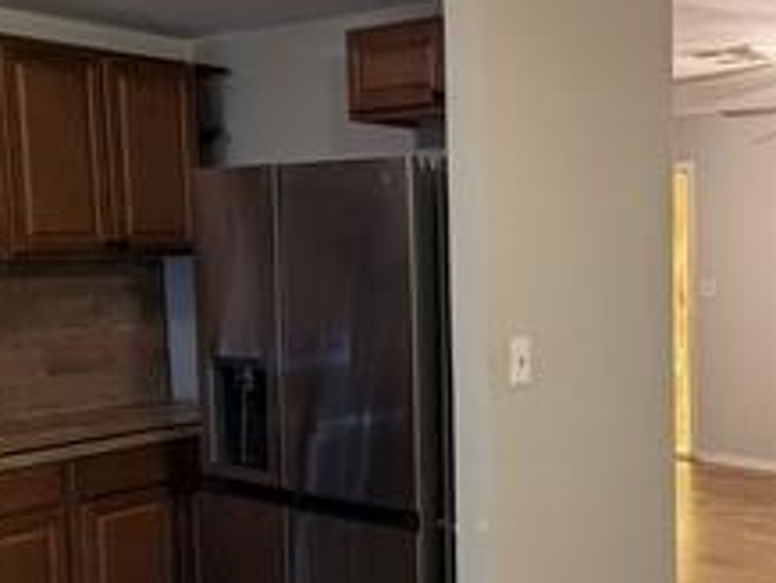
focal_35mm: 44
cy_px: 343
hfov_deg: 40.5
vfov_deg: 32.9
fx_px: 987
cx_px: 659
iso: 46
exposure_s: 1/120
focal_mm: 6.9
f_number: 1.68
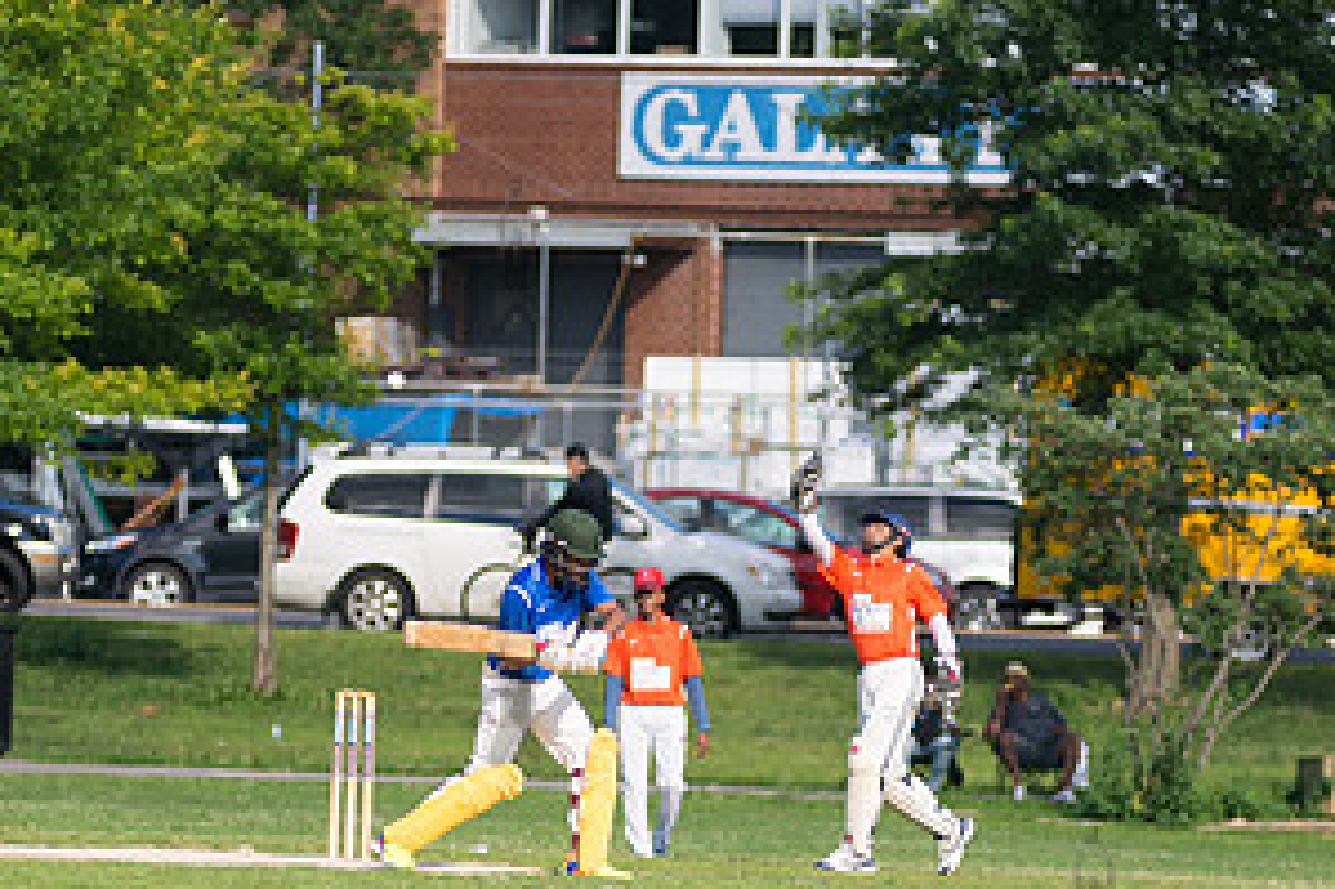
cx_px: 513
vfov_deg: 3.5
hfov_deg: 5.3
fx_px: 14380
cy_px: 686
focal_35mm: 388
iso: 200
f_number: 2.8
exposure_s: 1/2000
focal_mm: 200
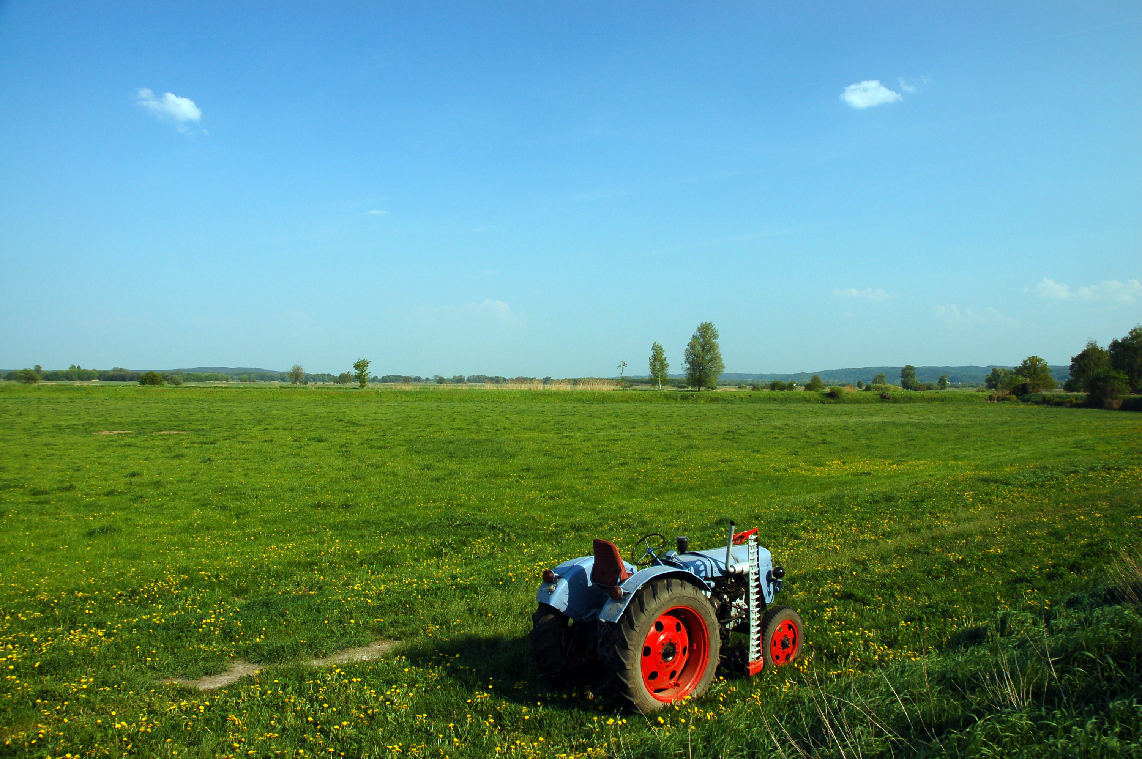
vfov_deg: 47.8
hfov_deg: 67.4
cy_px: 380
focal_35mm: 27
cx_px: 571
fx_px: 856
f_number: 7.1
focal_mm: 18
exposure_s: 1/200
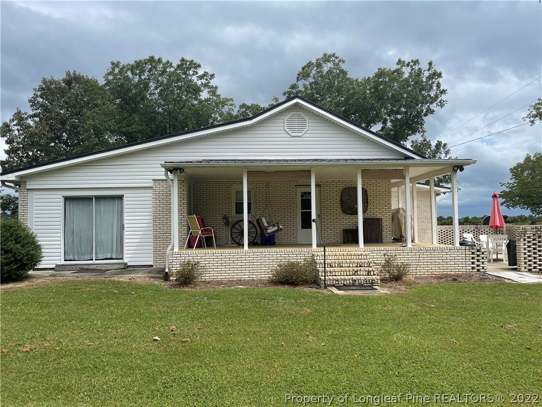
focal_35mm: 26
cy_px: 204
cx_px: 271
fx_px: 407
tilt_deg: +2.1
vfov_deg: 53.1
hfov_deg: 67.3
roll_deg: +1.4
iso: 32
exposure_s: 1/4202
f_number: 1.6
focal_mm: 5.1
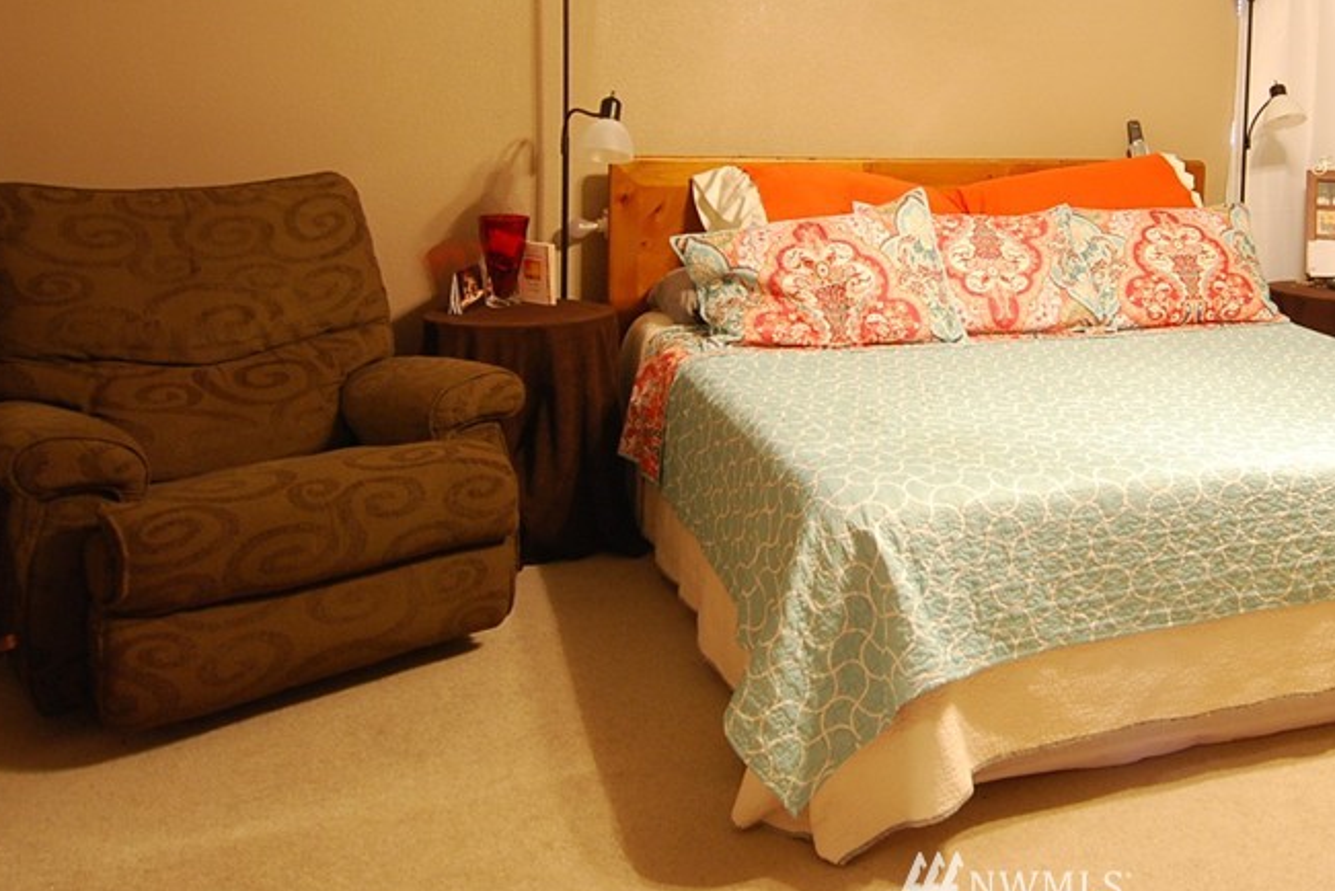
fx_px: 1298
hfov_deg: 51.8
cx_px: 1018
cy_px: 211
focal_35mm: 35
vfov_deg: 36.9
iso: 400
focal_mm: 14
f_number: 4
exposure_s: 1/3
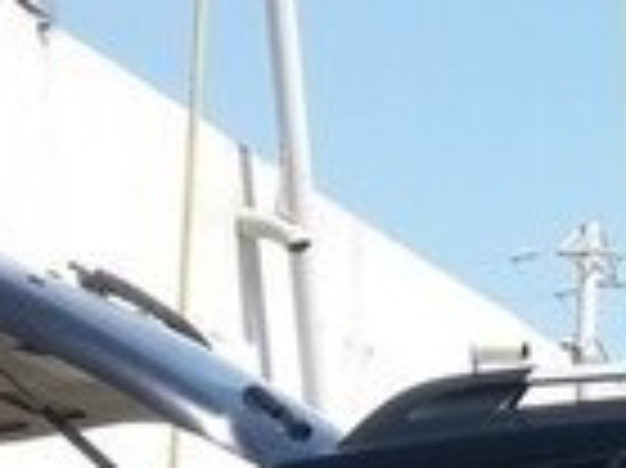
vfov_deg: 9.8
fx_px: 2656
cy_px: 713
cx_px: 1320
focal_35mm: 147
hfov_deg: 11.8
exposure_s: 1/910
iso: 50
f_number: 2.2
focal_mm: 3.3
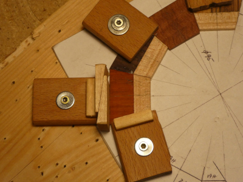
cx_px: 122
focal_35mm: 90
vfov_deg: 16.4
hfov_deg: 21.8
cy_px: 91
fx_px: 632
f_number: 4.9
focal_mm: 16.1
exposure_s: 1/80
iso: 400
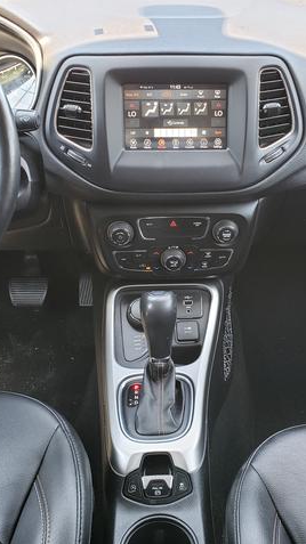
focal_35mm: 38
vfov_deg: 52.8
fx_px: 549
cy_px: 273
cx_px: 185
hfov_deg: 31.1
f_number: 2.4
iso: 125
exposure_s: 1/38
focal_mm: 4.3
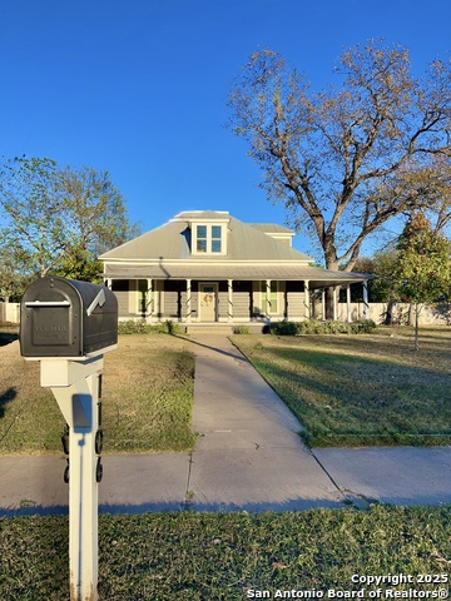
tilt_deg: +1.4
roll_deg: +0.3
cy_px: 300
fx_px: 417
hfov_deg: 56.8
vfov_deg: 71.6
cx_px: 226
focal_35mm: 24
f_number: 1.78
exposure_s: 1/4608
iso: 80
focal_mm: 6.76
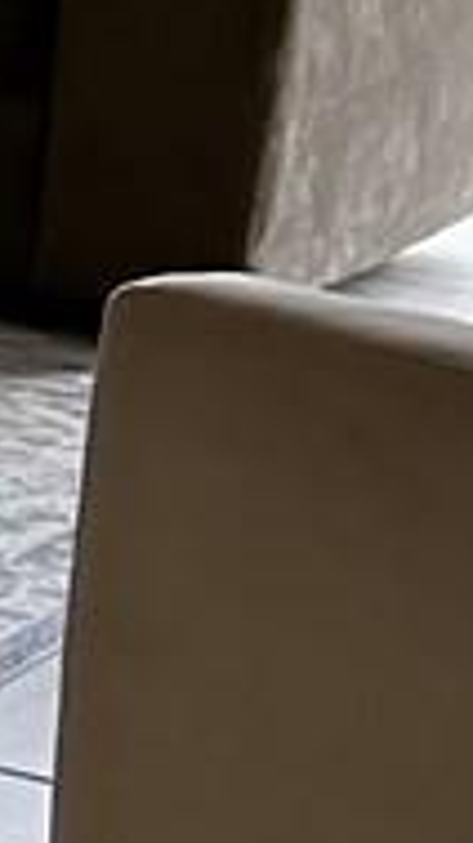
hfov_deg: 4.0
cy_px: 85
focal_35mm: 240
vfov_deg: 9.0
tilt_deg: -11.3
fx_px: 5363
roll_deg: -0.5
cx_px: -2579
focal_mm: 5.7
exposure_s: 1/120
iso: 125
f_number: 1.5
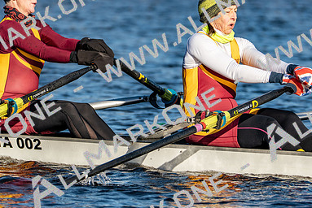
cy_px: 85
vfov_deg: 2.3
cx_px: 197
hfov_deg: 3.5
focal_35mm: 596
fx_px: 5169
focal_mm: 394
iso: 320
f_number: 6.3
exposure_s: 1/2000
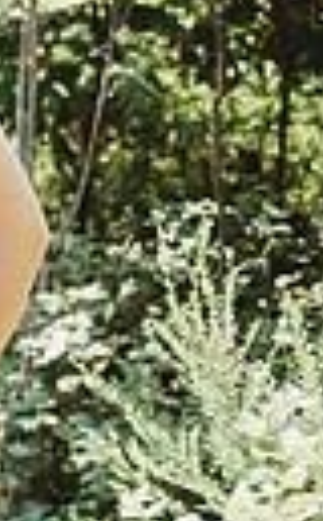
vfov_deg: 13.0
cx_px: -783
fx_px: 2280
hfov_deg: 6.9
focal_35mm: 161
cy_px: 103
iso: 100
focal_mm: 35
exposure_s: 1/200
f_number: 2.8
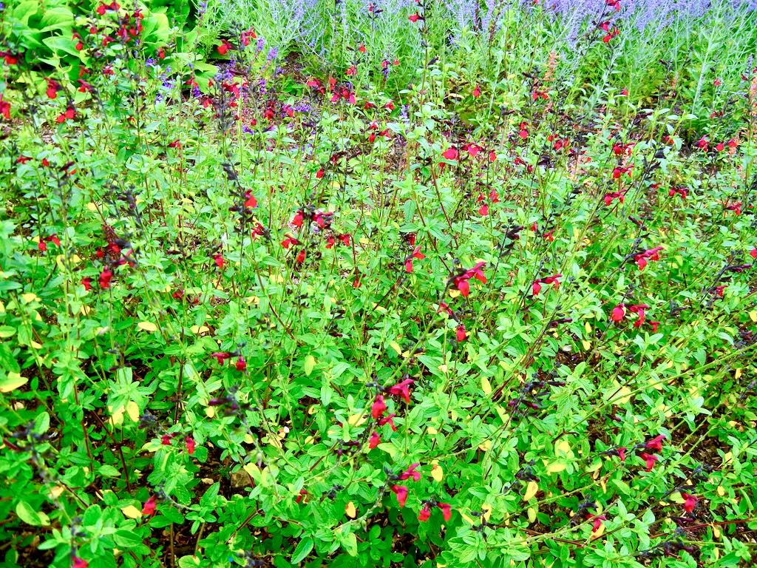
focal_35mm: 30
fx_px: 656
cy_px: 284
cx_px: 378
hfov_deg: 60.0
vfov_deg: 46.8
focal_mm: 5.4
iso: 160
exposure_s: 1/186
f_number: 3.5
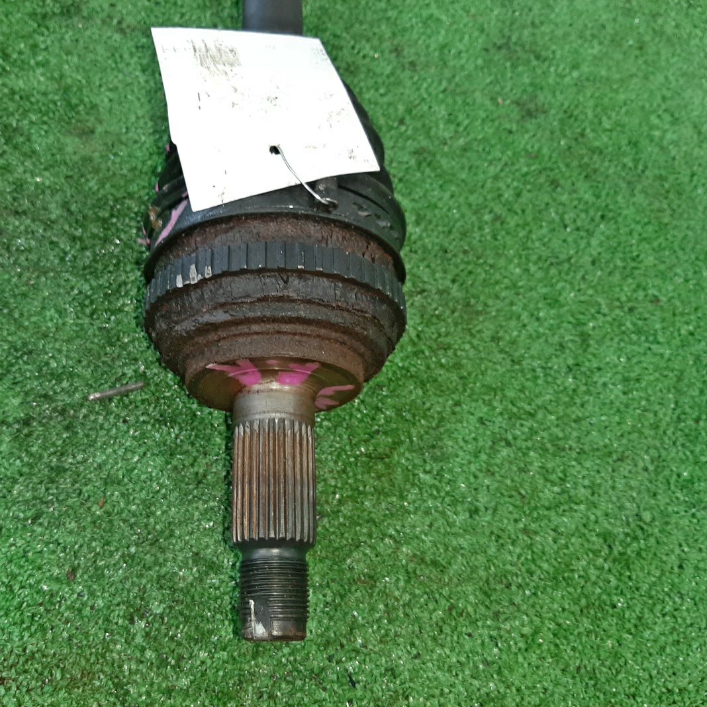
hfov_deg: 51.8
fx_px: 716
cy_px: 352
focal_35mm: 31
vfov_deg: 52.5
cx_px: 254
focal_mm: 3.93
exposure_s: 1/50
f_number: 1.7
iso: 120
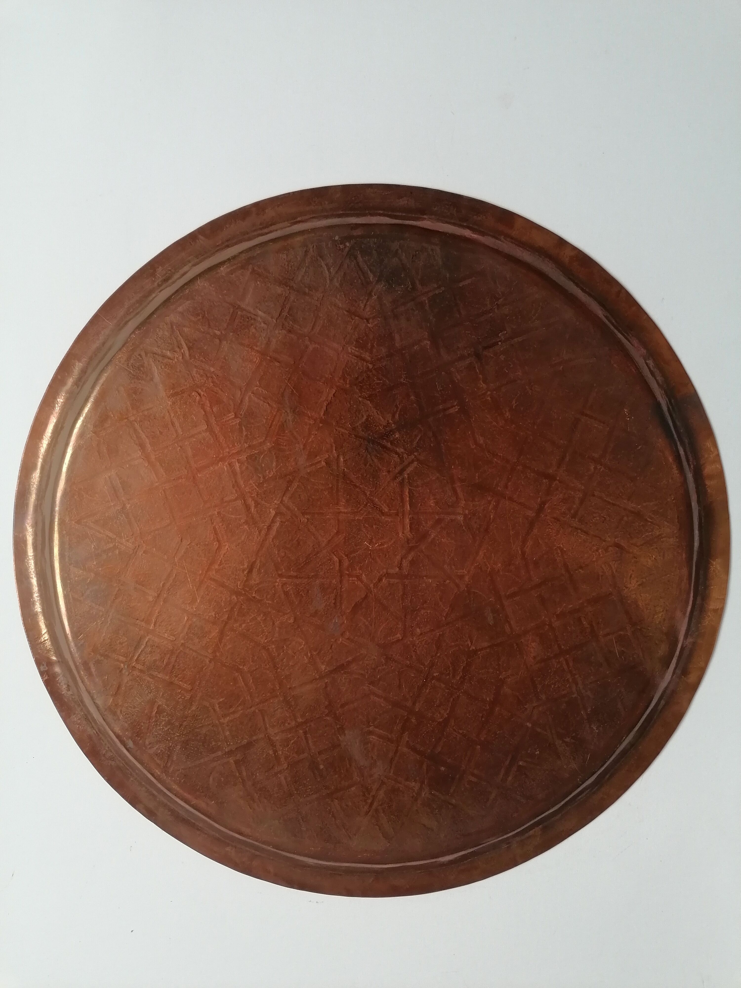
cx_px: 370
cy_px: 494
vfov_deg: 65.3
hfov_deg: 51.4
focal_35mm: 27
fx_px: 771
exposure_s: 1/60
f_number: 1.8
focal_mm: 4.75
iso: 100
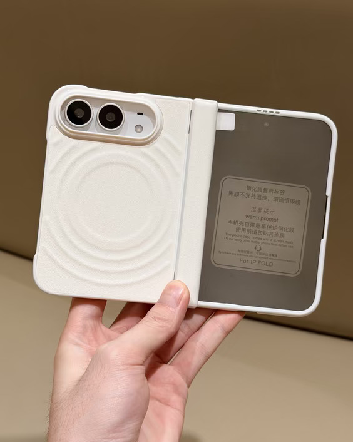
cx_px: 180
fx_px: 667
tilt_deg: -32.8
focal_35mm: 51
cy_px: 219
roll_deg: +0.9
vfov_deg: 36.7
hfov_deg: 29.7
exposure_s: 1/173
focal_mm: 6.76
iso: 50
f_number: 1.78
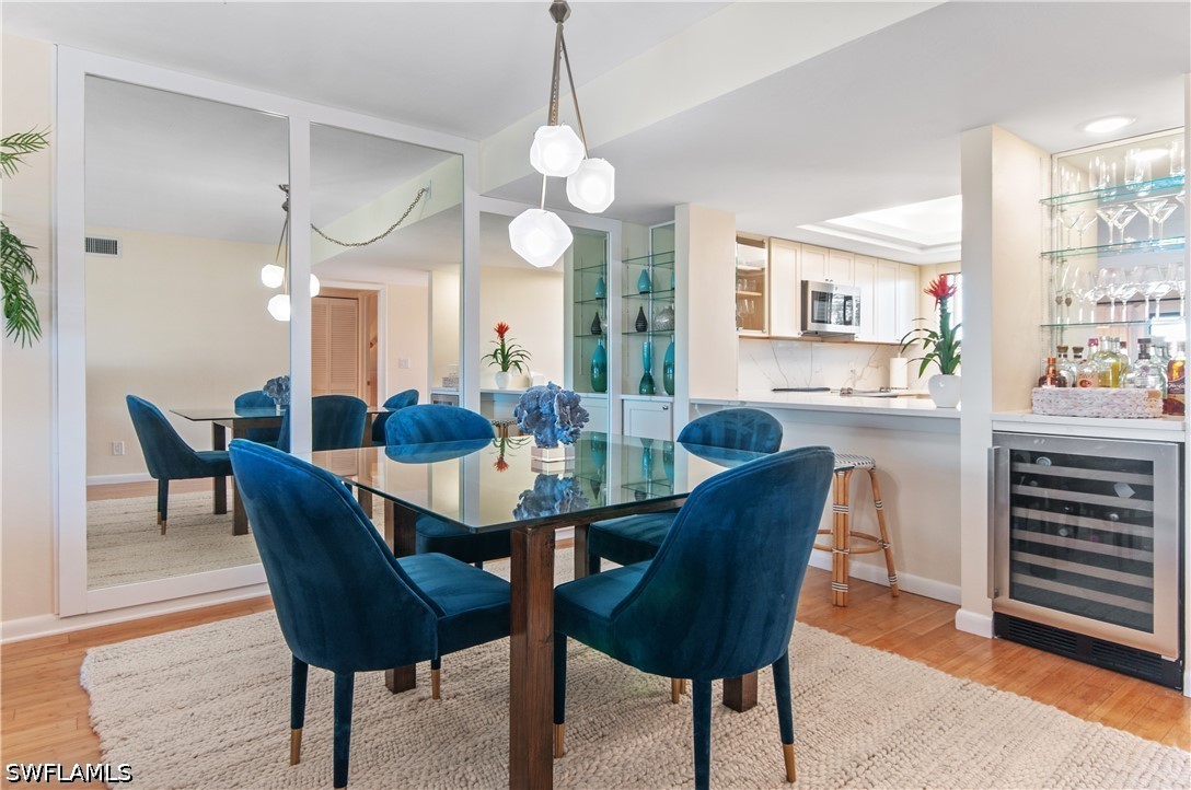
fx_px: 644
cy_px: 395
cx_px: 596
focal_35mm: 20
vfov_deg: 63.1
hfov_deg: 85.5
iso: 200
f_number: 8
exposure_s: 1/2.5
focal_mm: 13
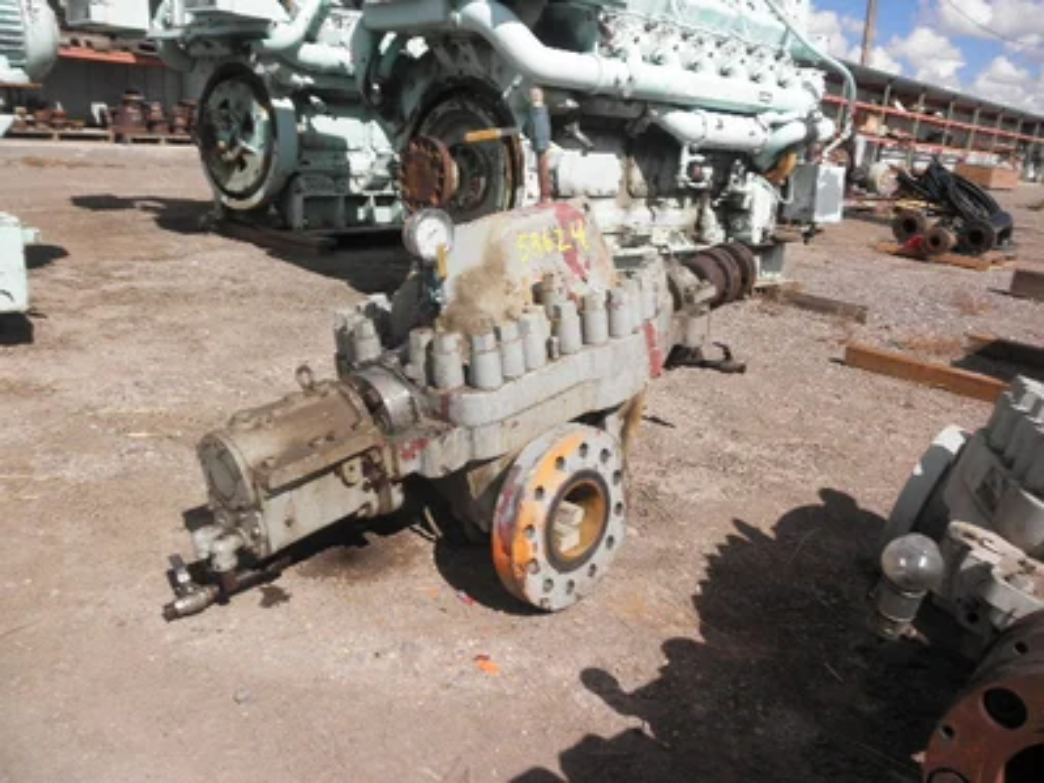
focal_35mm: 28
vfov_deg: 49.7
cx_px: 522
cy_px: 392
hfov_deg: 63.4
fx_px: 844
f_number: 8.5
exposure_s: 1/160
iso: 64
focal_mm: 5
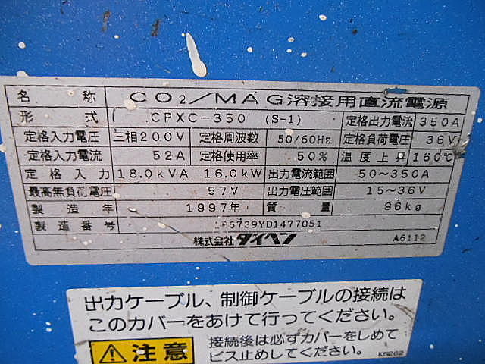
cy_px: 182
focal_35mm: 26
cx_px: 242
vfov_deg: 53.1
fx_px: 364
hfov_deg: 67.3
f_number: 3.4
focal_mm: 4.7
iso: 800
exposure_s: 1/25
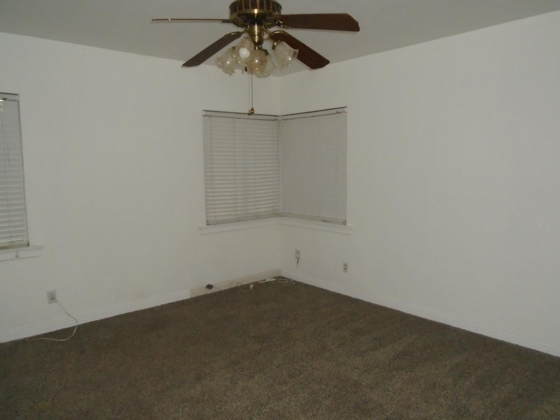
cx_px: 280
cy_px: 210
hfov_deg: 67.3
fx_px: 421
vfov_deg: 53.1
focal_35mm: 26
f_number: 3.2
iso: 400
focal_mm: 4.6
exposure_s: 1/30
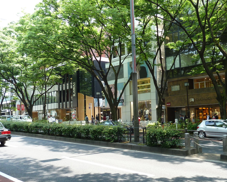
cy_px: 99
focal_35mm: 38
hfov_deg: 47.9
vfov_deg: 39.1
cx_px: 122
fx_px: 255
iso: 80
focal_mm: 4.1
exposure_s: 1/80
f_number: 3.3
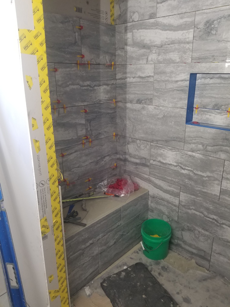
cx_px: 115
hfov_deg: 53.1
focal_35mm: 26
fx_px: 230
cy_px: 154
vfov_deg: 67.3
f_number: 1.7
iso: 160
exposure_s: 1/60
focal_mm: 4.25
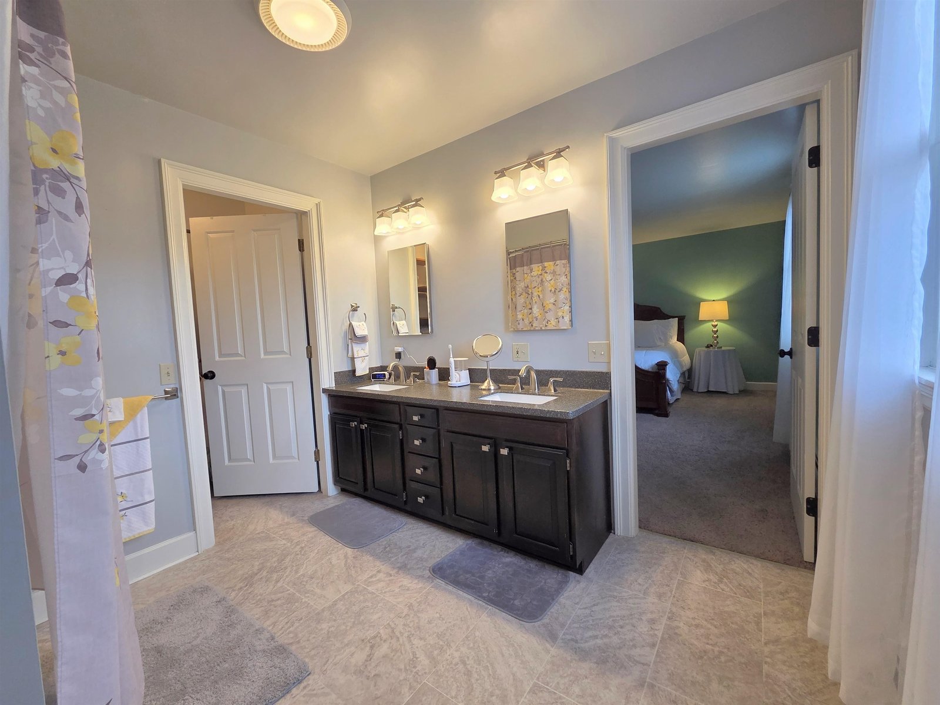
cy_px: 352
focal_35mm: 13
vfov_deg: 89.9
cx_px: 470
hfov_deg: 106.2
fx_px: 353
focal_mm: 2.2
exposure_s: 1/120
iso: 160
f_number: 2.2
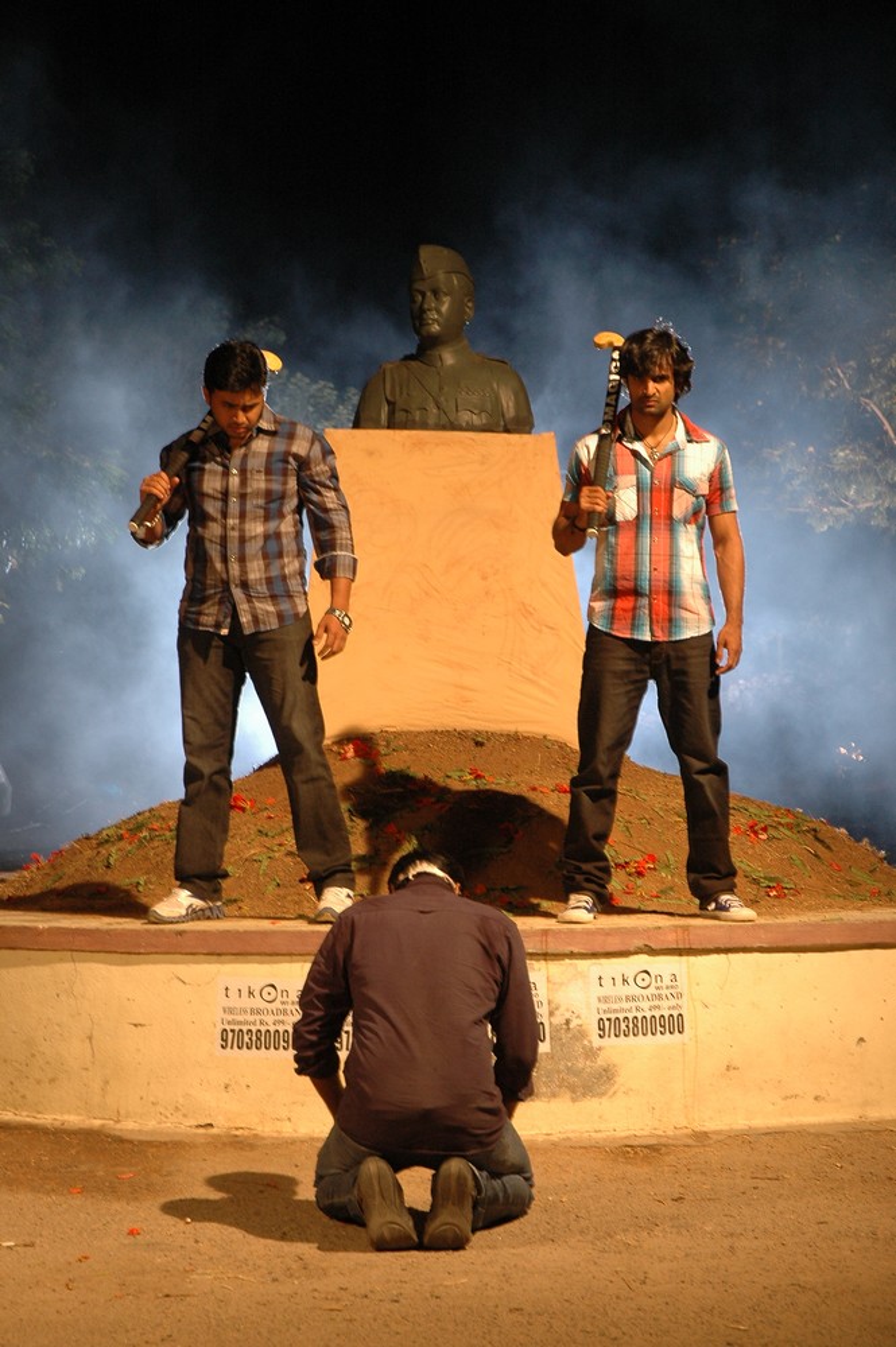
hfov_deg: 17.5
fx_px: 2917
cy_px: 674
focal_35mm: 78
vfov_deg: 26.0
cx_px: 448
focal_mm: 52
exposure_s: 1/40
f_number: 4.5
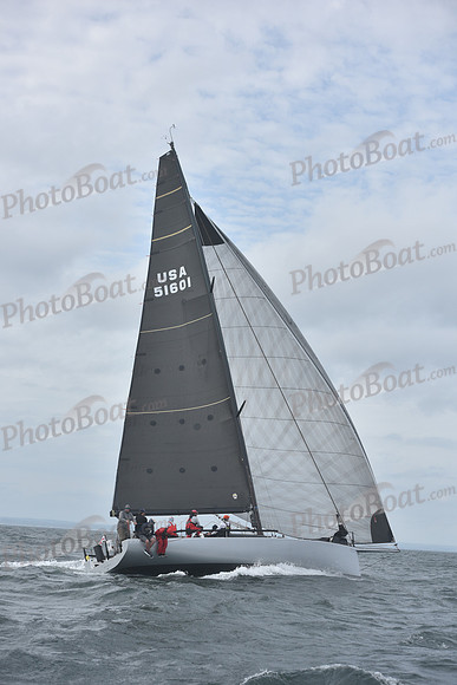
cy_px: 342
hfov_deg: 19.5
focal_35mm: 70
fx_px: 1332
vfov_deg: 28.8
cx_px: 228
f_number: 5.6
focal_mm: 70
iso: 200
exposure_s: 1/1250
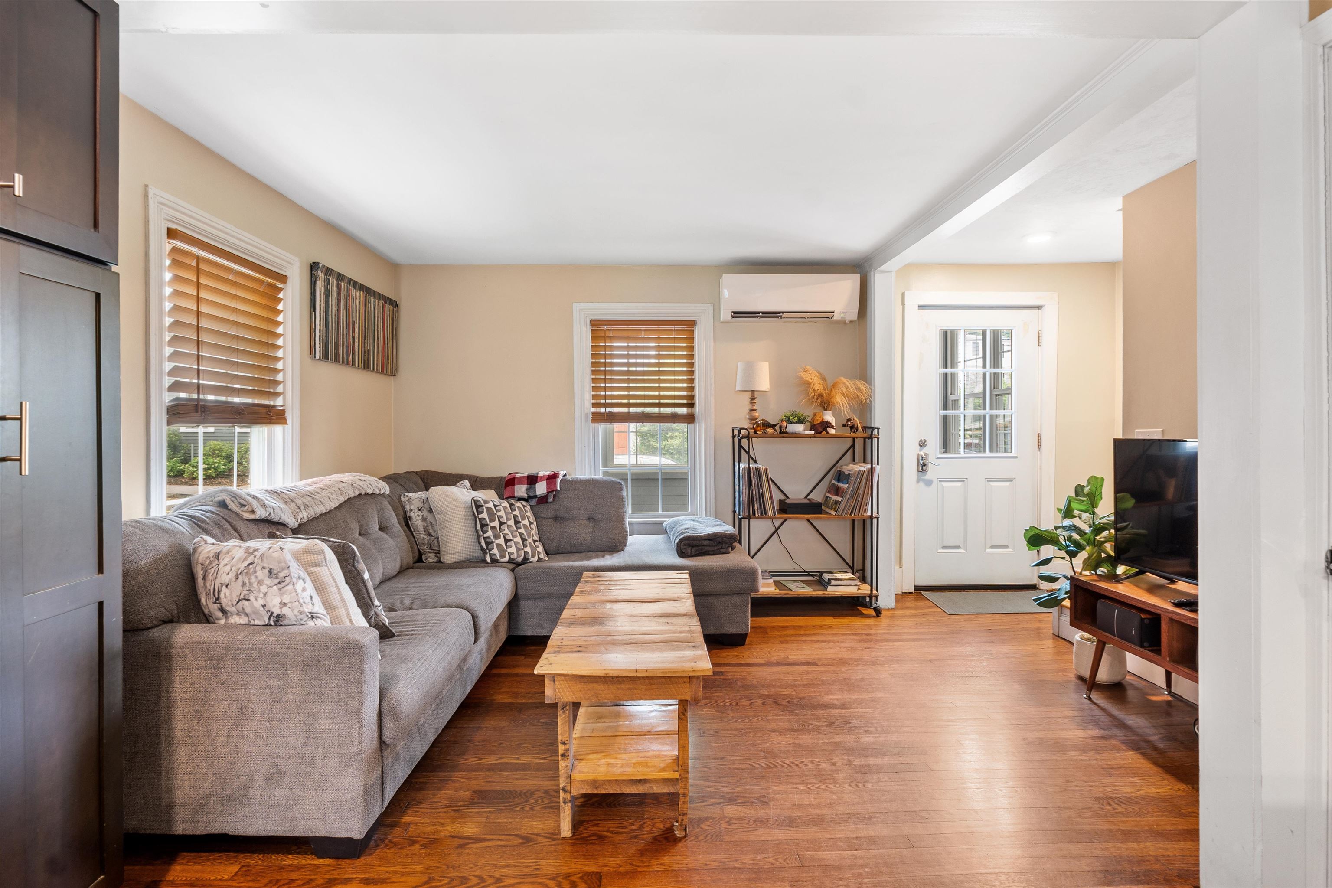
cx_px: 666
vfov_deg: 67.4
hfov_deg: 90.0
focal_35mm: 18
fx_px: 666
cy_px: 444
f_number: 8
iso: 100
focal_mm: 12
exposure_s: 6
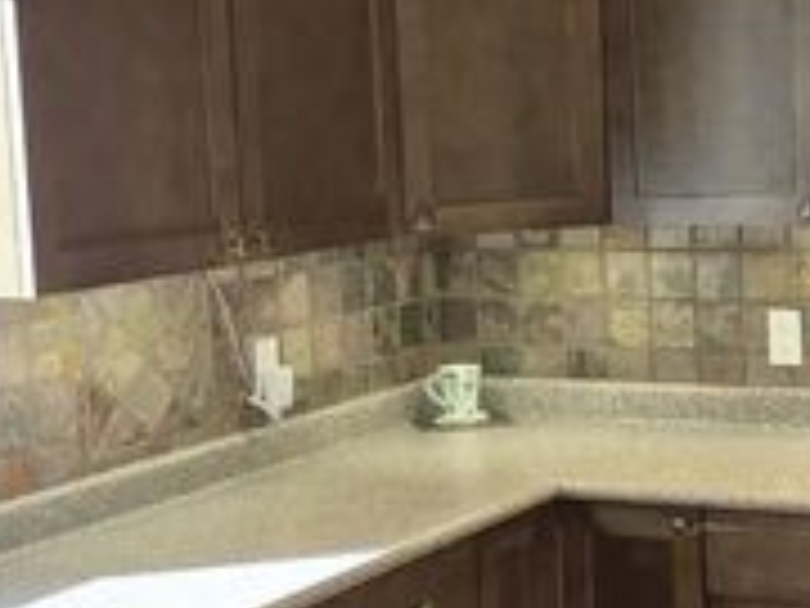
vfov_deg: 18.0
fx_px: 1919
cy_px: 252
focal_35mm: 82
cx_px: 657
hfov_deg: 23.5
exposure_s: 1/120
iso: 100
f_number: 1.8
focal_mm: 5.4
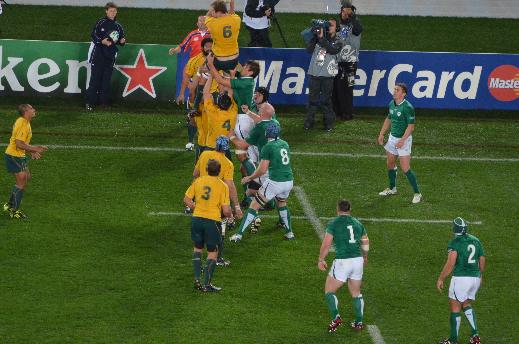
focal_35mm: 579
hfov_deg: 3.6
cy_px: 127
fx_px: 8330
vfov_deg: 2.4
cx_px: 212
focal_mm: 300
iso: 1600
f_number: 5.6
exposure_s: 1/320
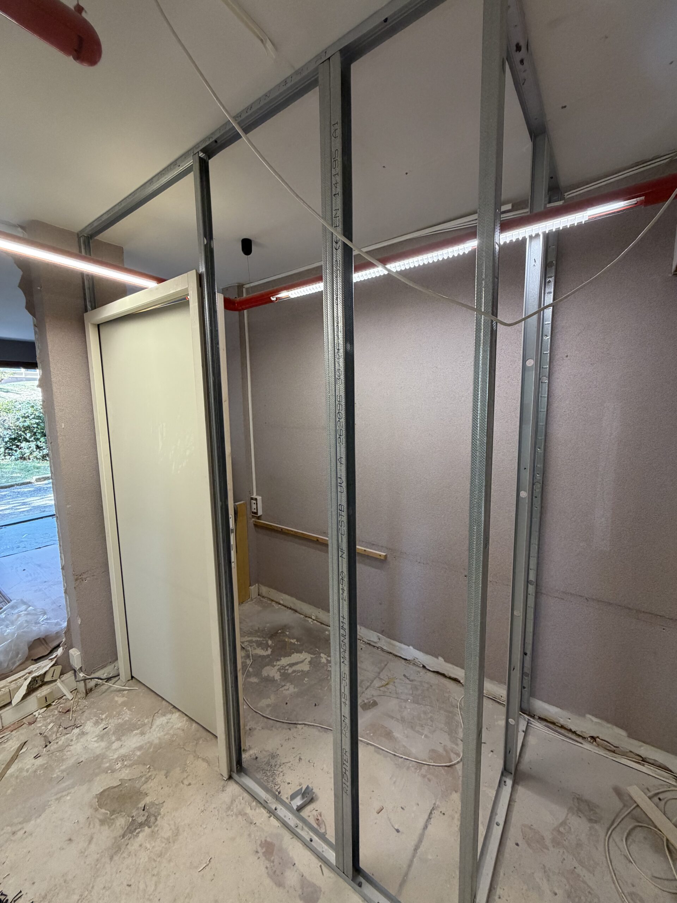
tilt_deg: -7.3
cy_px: 452
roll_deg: +0.0
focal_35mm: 14
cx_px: 338
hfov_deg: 85.7
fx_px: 365
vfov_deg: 102.1
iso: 250
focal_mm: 2.22
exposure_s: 1/100
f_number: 2.2
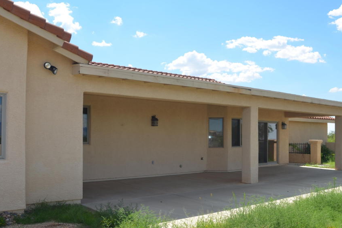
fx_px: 352
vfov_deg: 35.9
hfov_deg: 51.9
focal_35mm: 37
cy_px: 128
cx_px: 173
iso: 100
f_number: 8
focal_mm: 18
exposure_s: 1/250
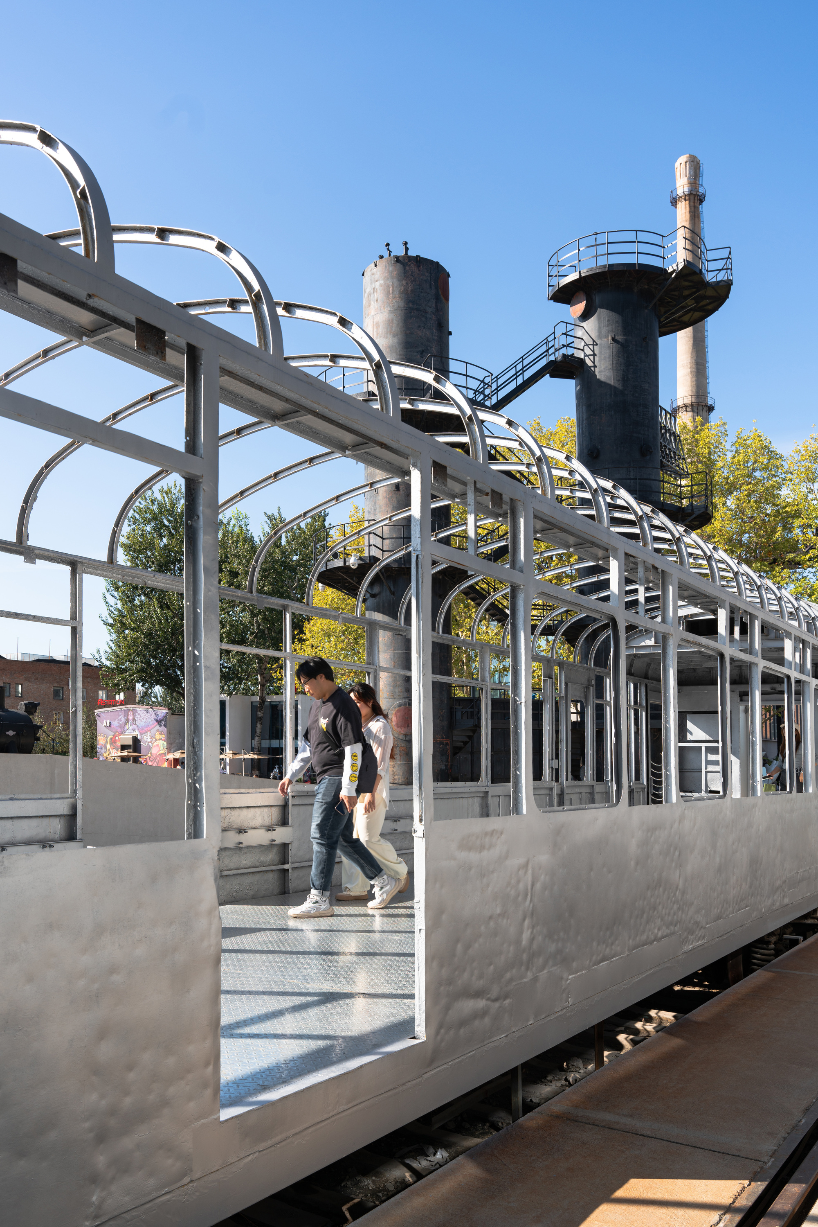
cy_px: 614
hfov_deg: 44.7
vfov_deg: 63.3
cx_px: 409
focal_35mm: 29
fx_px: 995
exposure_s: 1/250
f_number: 6.3
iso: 100
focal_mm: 29.2
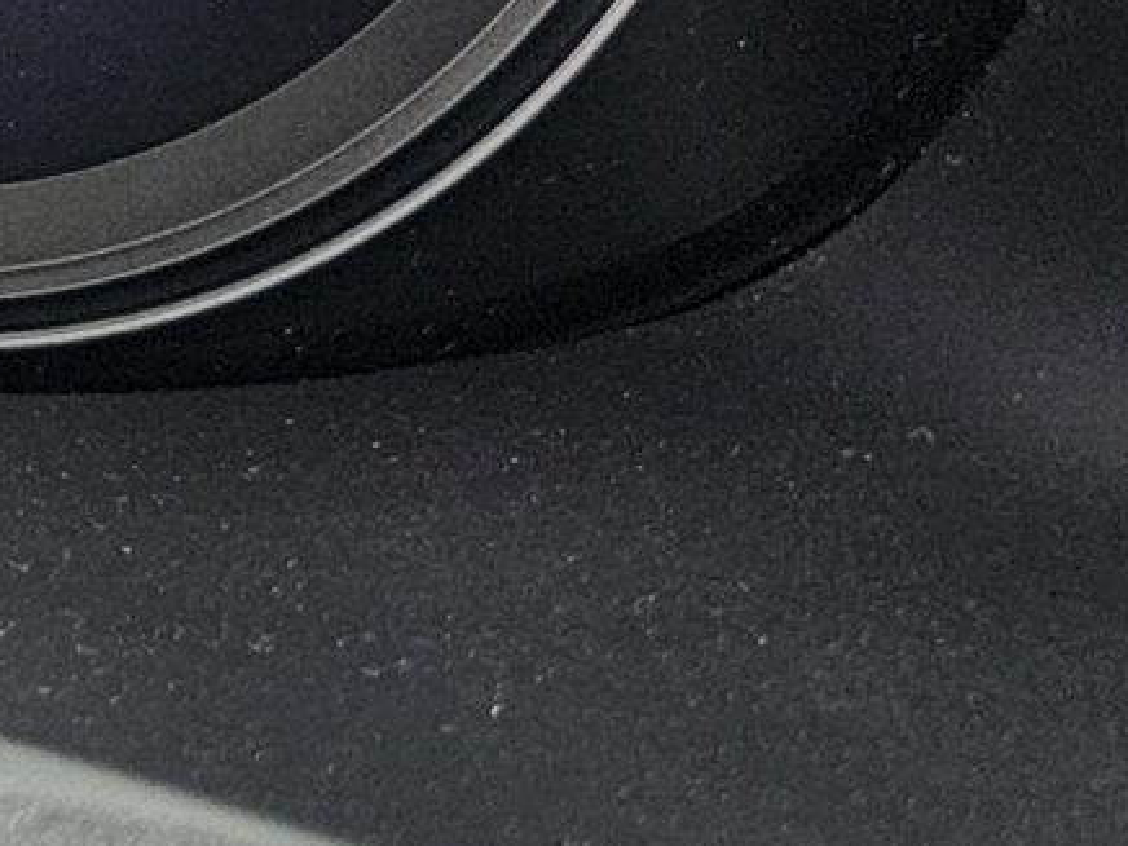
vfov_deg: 10.3
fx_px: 4399
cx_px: -1904
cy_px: -730
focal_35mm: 135
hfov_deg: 11.2
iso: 500
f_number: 1.7
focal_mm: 6.3
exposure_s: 1/33
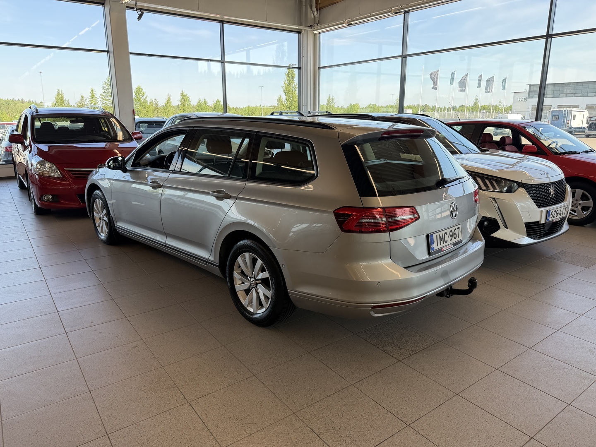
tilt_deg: -13.9
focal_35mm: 24
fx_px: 413
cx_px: 298
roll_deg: -0.9
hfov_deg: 71.6
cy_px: 224
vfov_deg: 56.8
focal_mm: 6.76
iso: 80
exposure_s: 1/443
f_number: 1.78
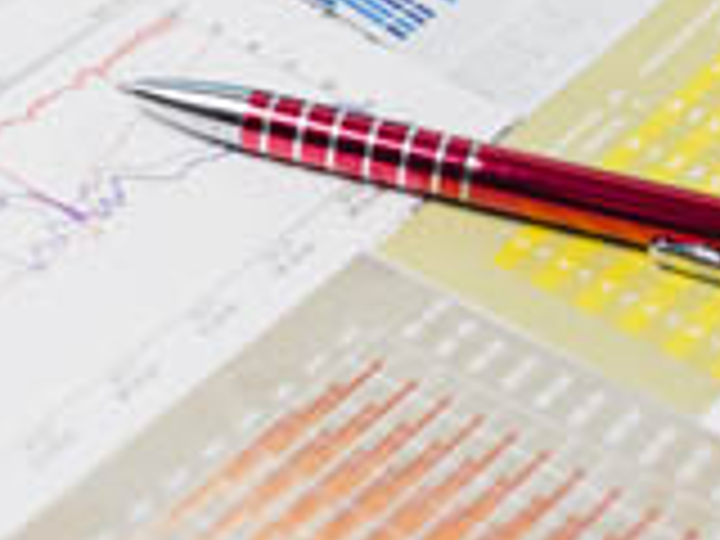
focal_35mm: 126
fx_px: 2625
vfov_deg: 11.6
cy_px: -29
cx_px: -9
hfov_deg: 15.3
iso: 125
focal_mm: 35
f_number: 3.2
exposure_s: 1/200
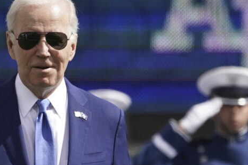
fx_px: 10457
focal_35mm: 1518
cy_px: 239
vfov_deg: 0.9
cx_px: 37
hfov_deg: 1.4
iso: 500
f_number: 5.6
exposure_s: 1/2500
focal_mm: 276
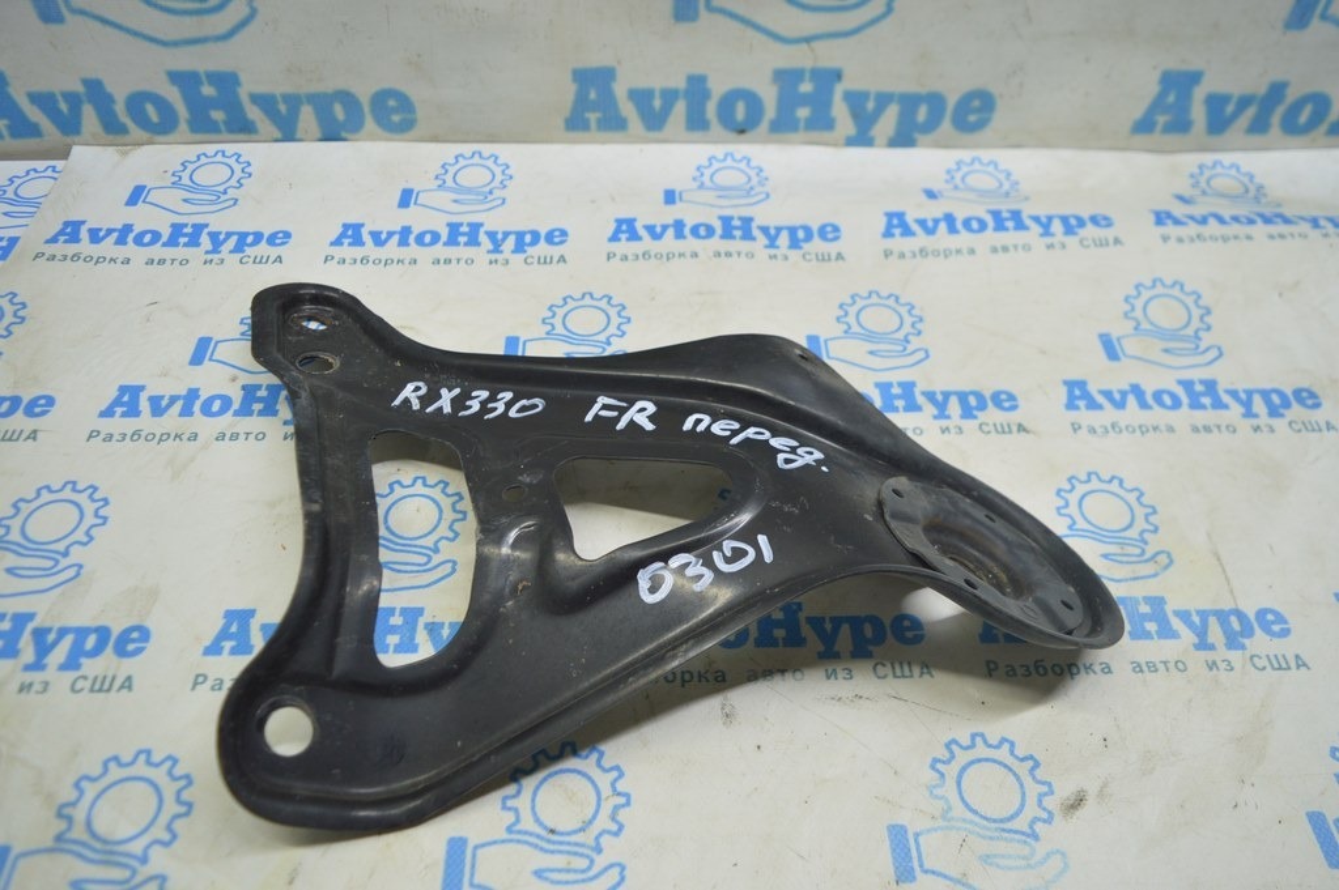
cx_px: 670
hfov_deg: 67.4
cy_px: 445
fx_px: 1003
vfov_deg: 47.9
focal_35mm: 27
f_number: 3.5
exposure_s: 1/50
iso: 400
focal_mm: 18
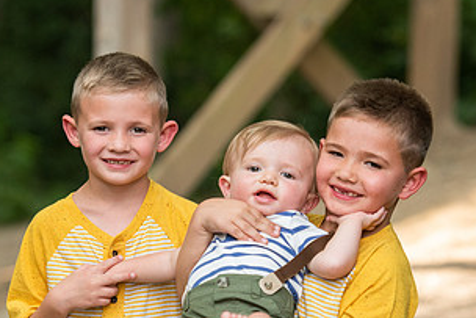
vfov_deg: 5.8
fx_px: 3161
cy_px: 255
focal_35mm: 239
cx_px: 257
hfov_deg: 8.6
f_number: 3.5
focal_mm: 125
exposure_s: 1/1600
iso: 1000
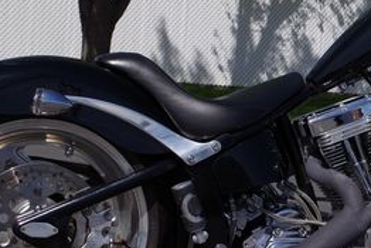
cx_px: 334
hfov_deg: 22.5
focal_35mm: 88
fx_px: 907
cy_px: 115
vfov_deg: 15.6
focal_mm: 24.38
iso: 100
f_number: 8
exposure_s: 1/400
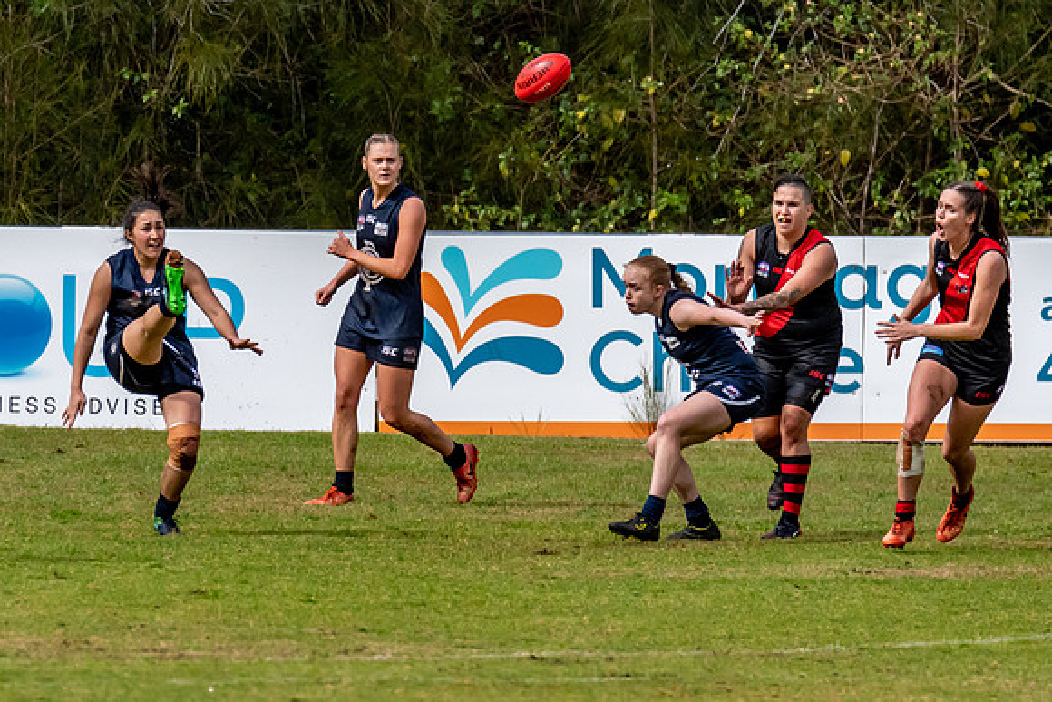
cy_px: 251
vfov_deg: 1.4
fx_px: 29725
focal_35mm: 1017
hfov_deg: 2.0
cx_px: 261
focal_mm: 450
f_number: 7.1
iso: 1250
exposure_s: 1/8000
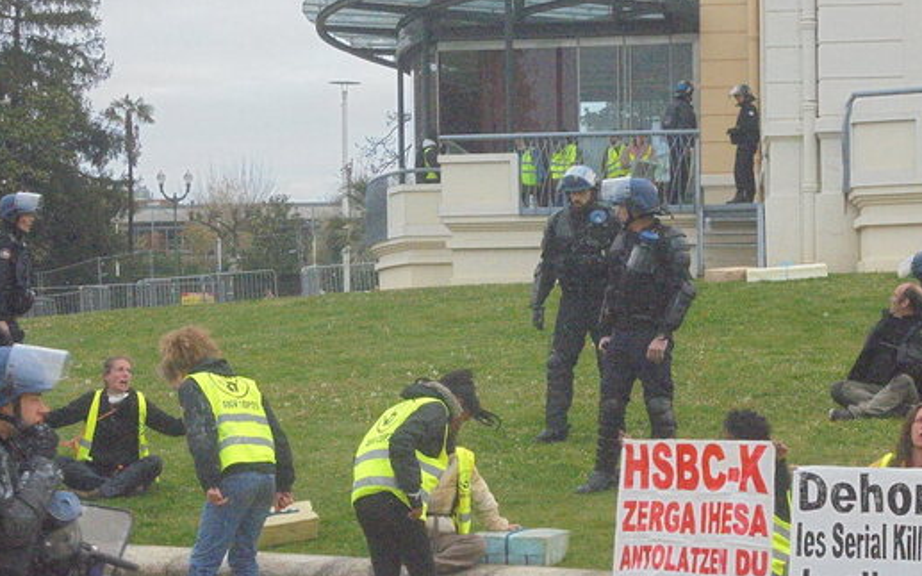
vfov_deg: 12.0
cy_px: 321
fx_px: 2739
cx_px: 537
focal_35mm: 109
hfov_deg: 19.1
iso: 800
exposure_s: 1/125
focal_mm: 14.9
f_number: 6.7
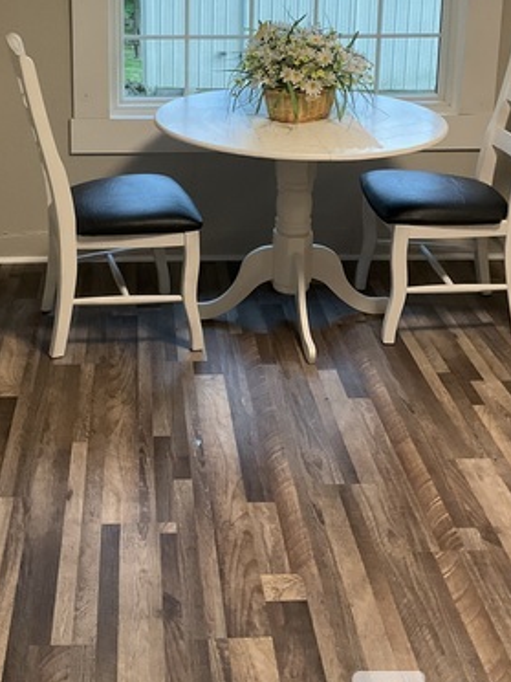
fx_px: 1023
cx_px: 190
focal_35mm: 52
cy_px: 133
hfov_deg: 27.9
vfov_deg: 35.6
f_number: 1.8
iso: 125
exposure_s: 1/60
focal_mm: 3
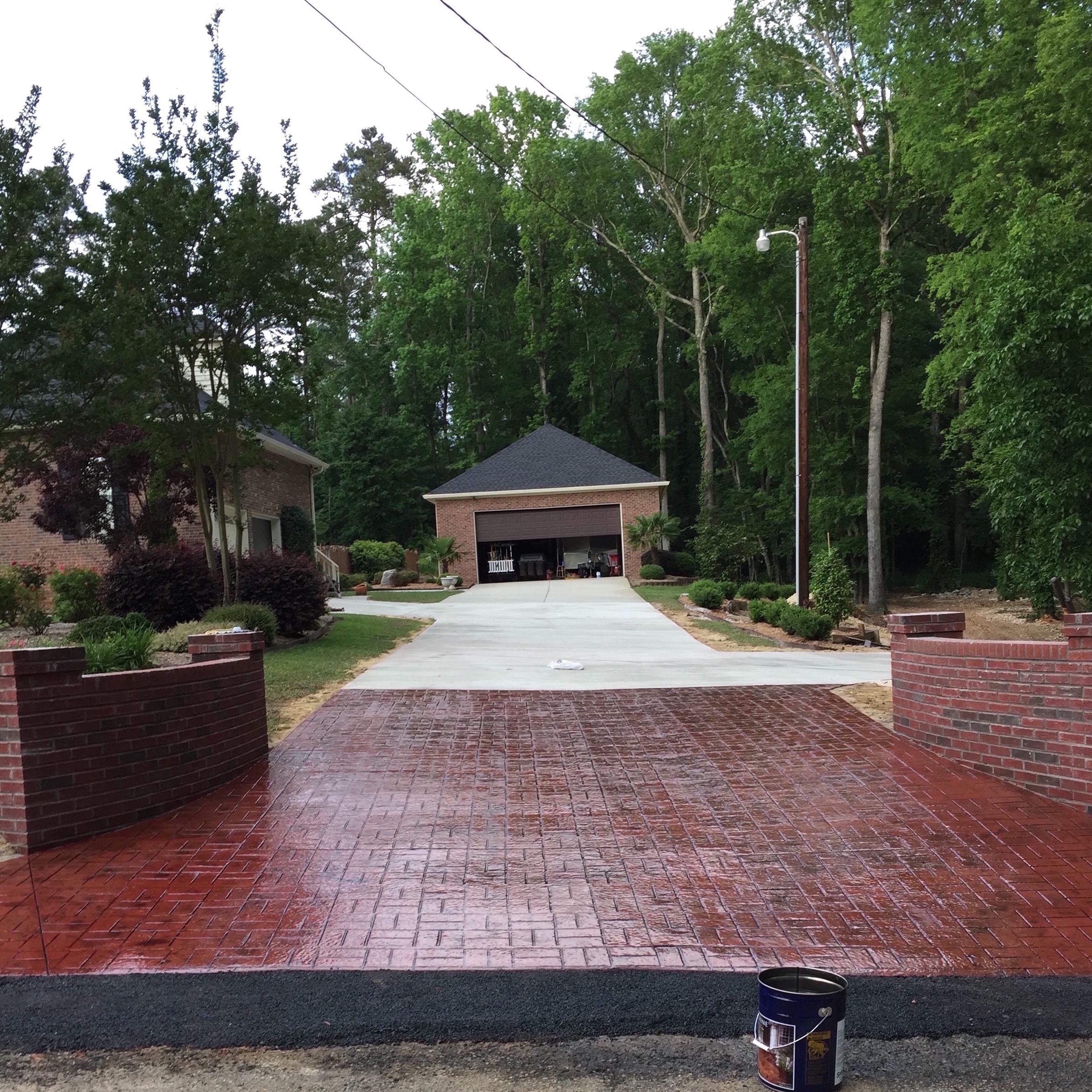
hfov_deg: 47.2
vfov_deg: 46.7
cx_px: 555
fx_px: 1249
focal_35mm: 35
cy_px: 701
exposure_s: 1/120
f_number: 2.2
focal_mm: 4.15
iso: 40
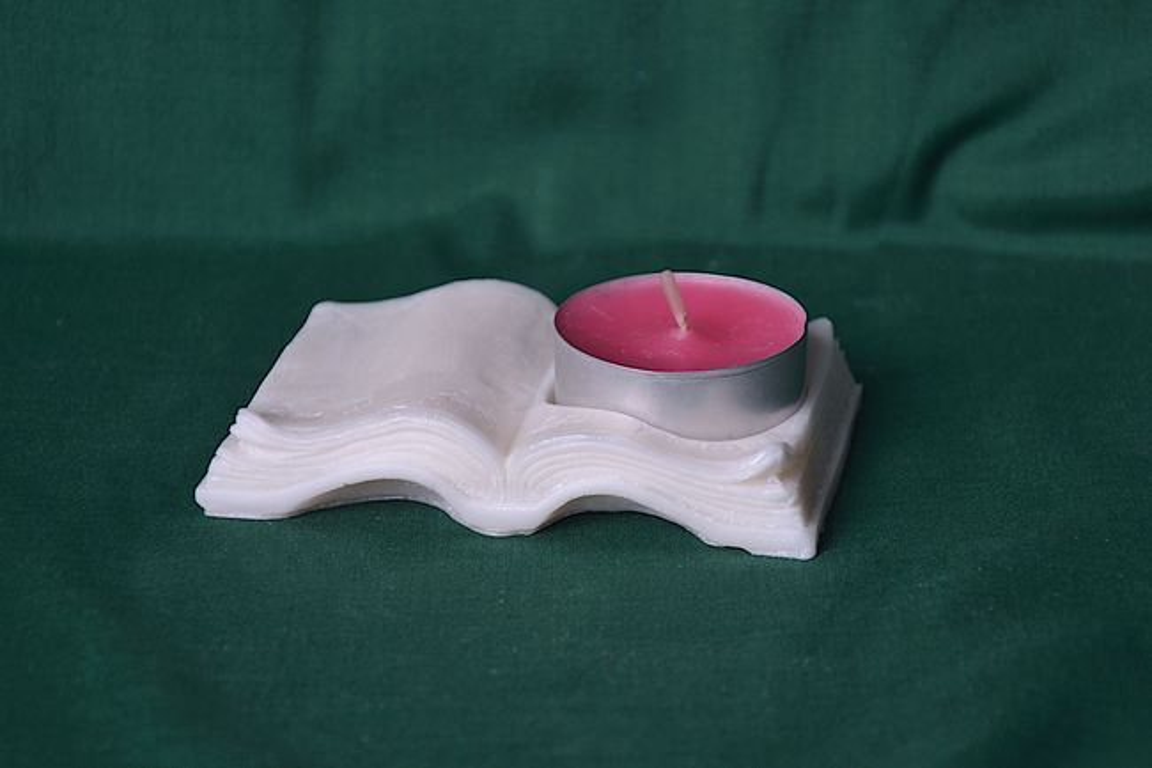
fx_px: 3839
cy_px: 384
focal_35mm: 120
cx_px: 576
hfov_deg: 17.1
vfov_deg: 11.4
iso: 100
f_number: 5.3
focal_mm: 80
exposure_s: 1/40
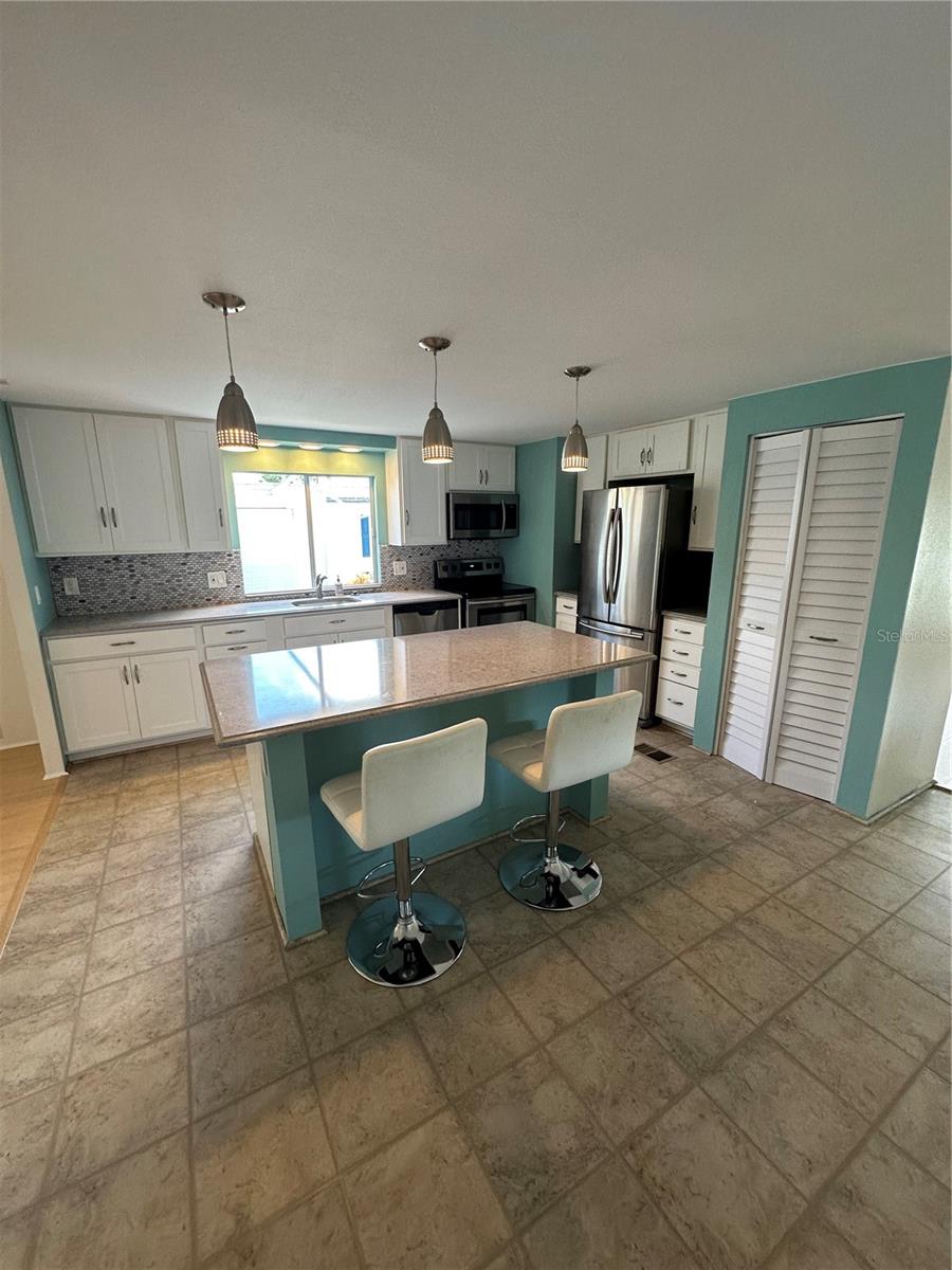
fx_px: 513
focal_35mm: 14
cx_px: 476
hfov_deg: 85.7
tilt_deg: -13.0
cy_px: 635
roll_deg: +0.5
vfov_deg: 102.1
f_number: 2.2
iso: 125
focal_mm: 2.22
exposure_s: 1/120
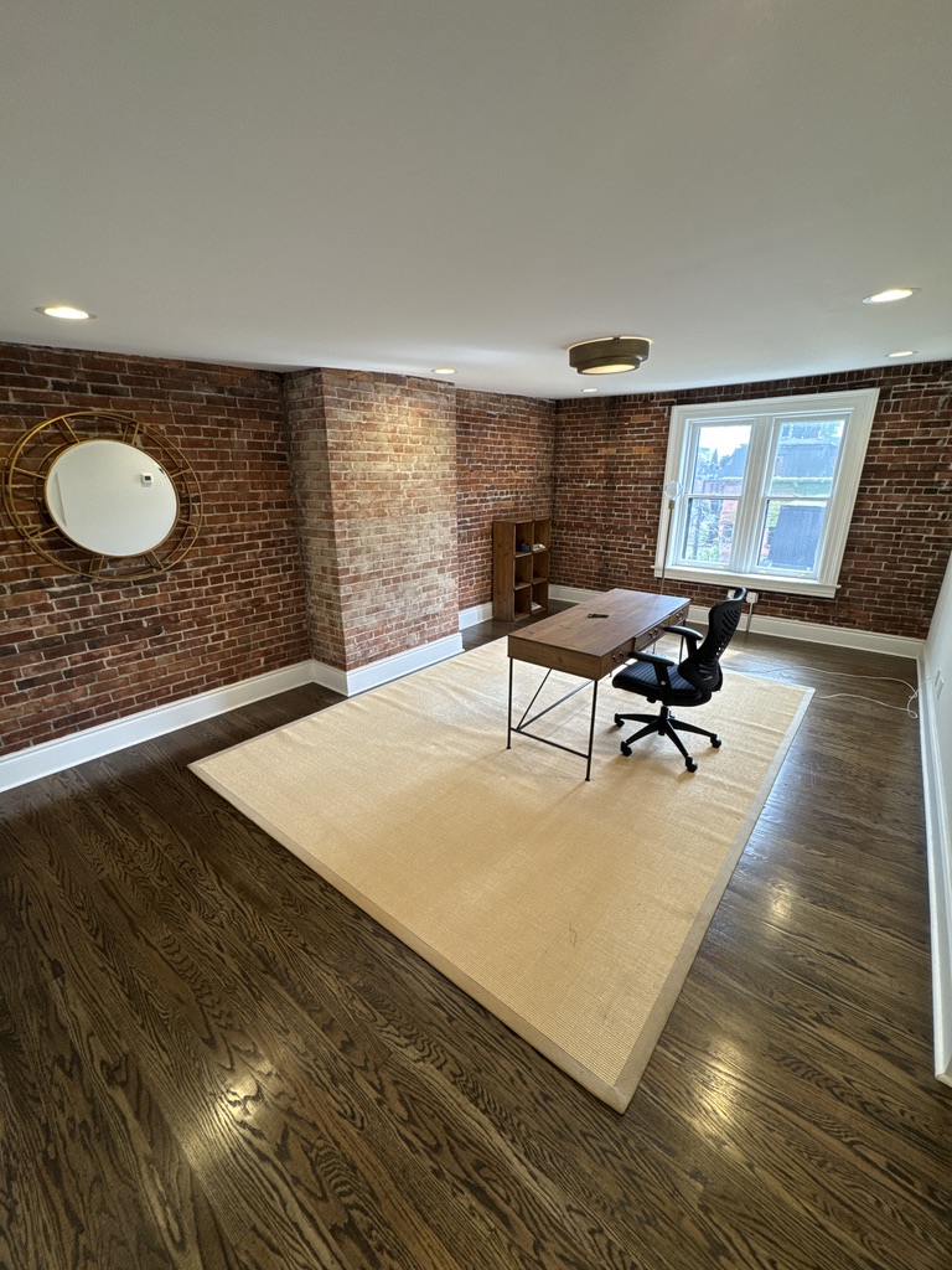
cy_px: 635
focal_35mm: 14
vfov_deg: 102.1
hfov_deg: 85.7
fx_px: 513
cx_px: 476
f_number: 2.2
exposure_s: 1/120
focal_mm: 2.22
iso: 125
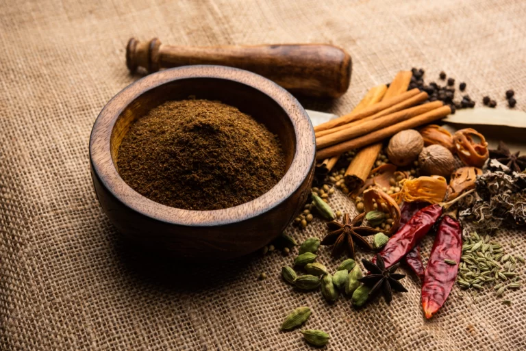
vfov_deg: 22.7
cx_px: 263
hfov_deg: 33.4
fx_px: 877
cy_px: 176
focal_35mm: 60
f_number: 7.1
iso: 100
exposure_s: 1/125
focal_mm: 60
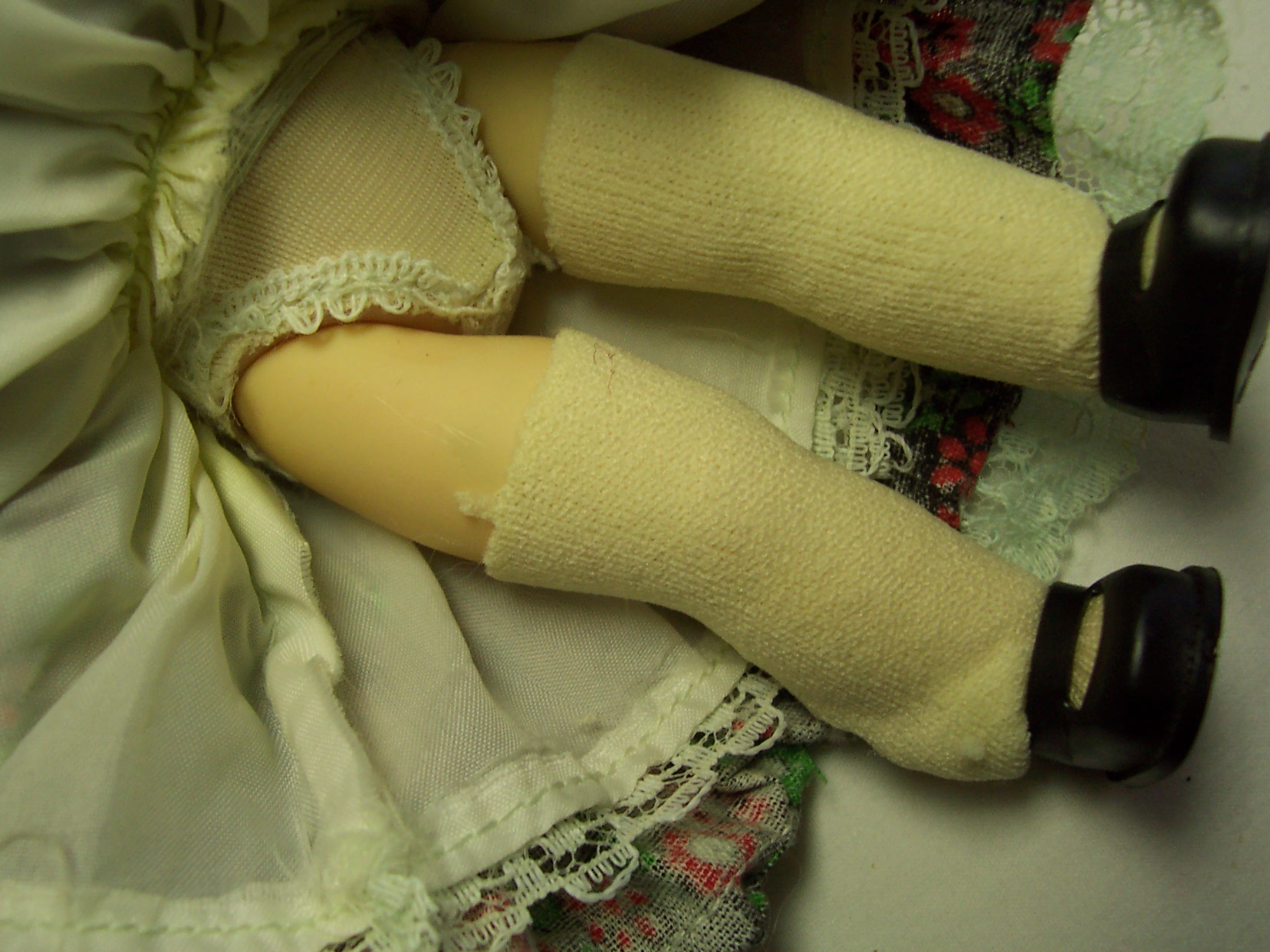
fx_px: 1357
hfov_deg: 50.1
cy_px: 476
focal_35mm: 37
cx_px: 635
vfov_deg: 38.7
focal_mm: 5.6
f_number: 2.8
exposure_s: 1/90
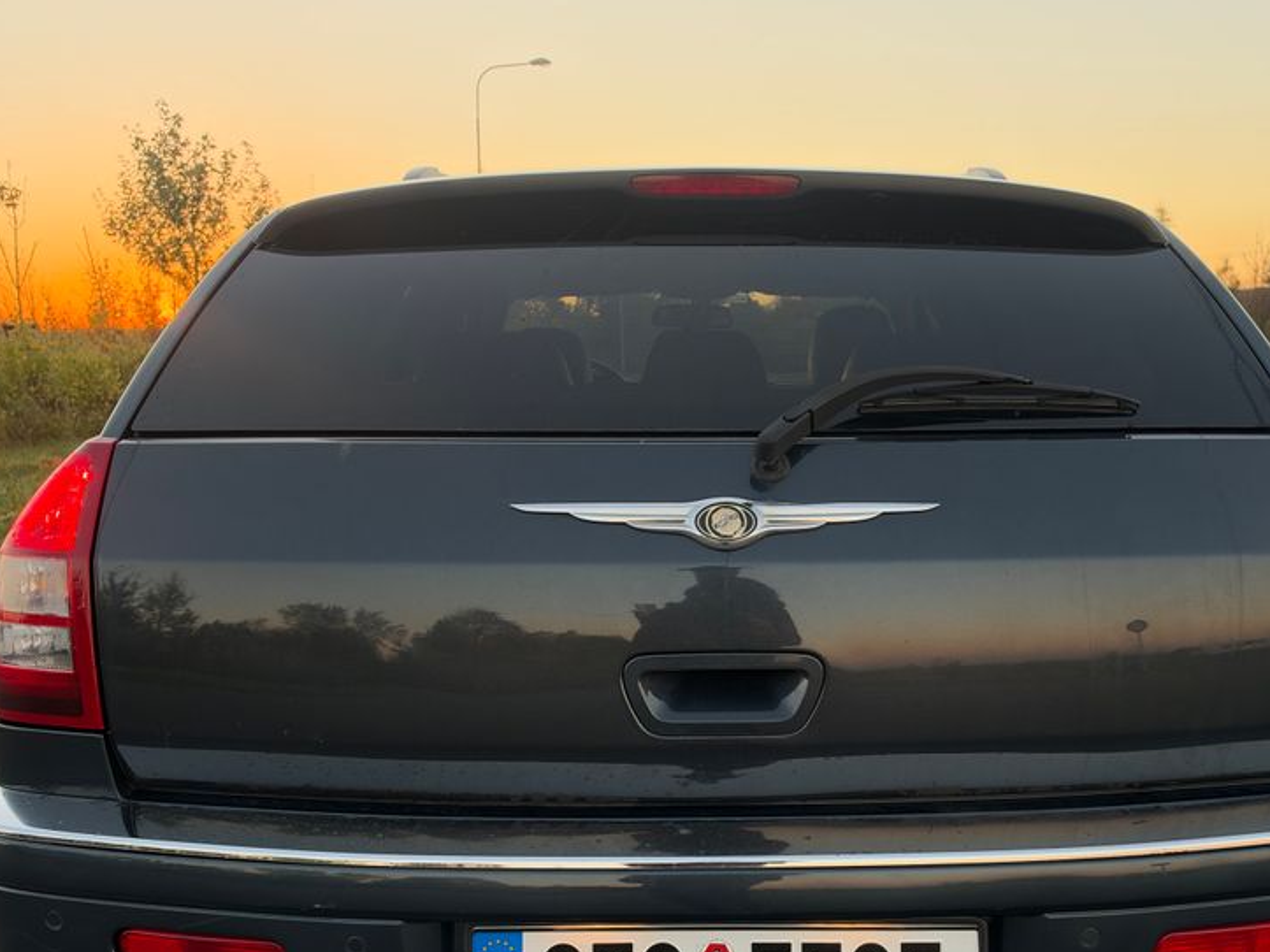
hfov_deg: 53.8
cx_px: 722
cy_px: 609
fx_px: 1247
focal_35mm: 34
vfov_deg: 41.4
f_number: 1.8
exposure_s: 1/170
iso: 200
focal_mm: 6.93
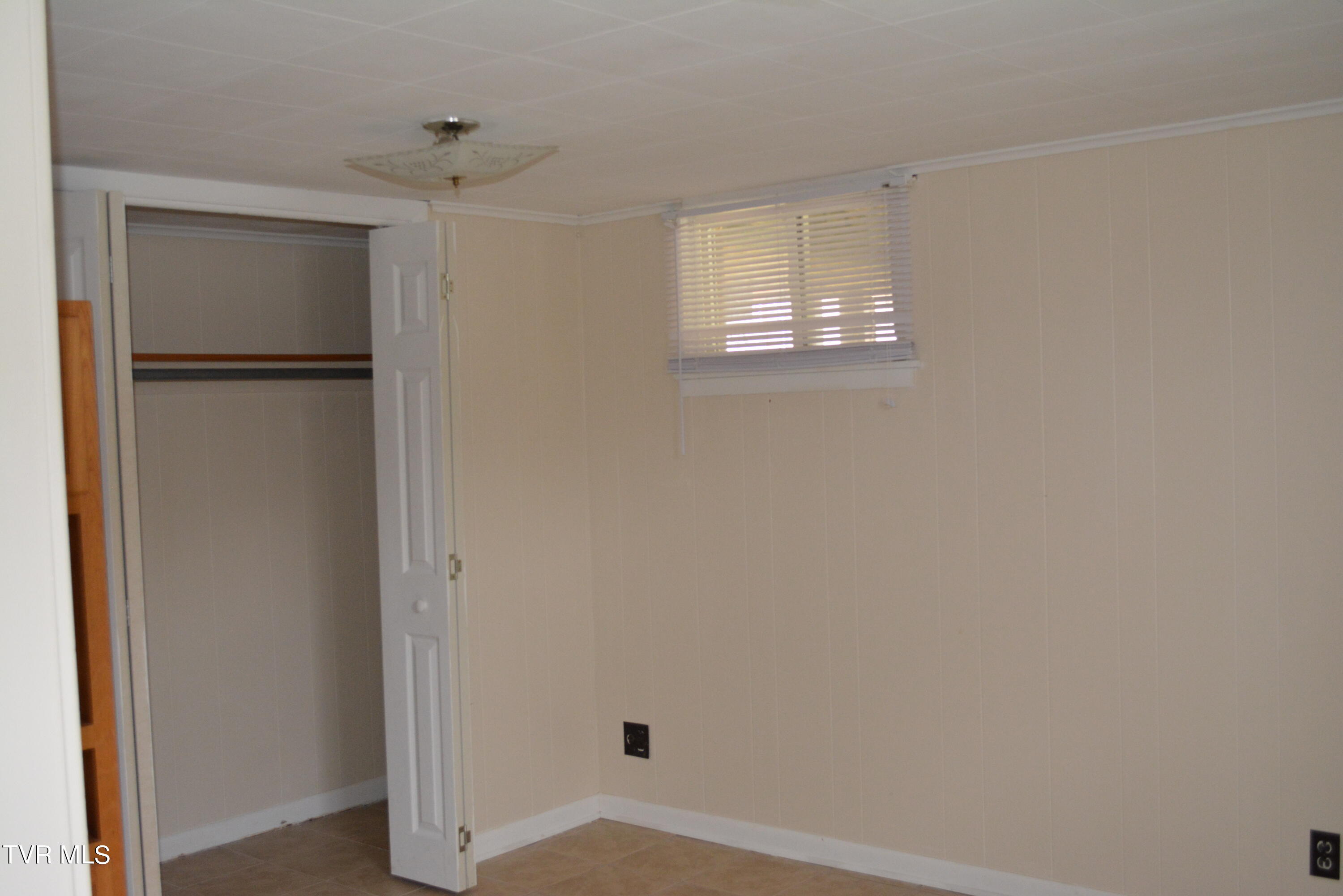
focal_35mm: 36
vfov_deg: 36.9
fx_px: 1343
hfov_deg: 53.1
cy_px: 448
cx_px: 672
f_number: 4
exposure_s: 1/60
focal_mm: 24
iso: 1600
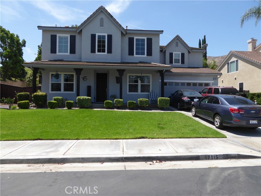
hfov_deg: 71.6
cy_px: 98
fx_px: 181
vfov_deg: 56.8
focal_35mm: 24
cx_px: 130
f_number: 3.3
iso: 100
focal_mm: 4.3
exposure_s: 1/800
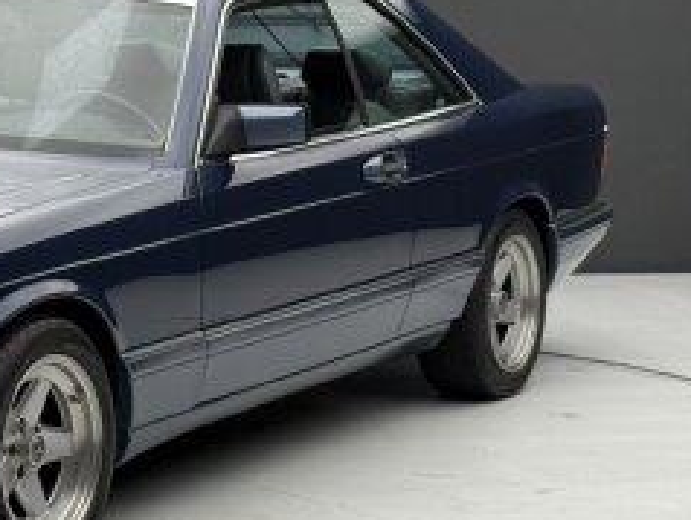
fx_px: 2578
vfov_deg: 11.5
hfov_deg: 14.9
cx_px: -38
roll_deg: -0.2
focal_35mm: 129
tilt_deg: -9.0
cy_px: 354
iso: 125
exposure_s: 1/99
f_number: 1.78
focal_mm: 6.76
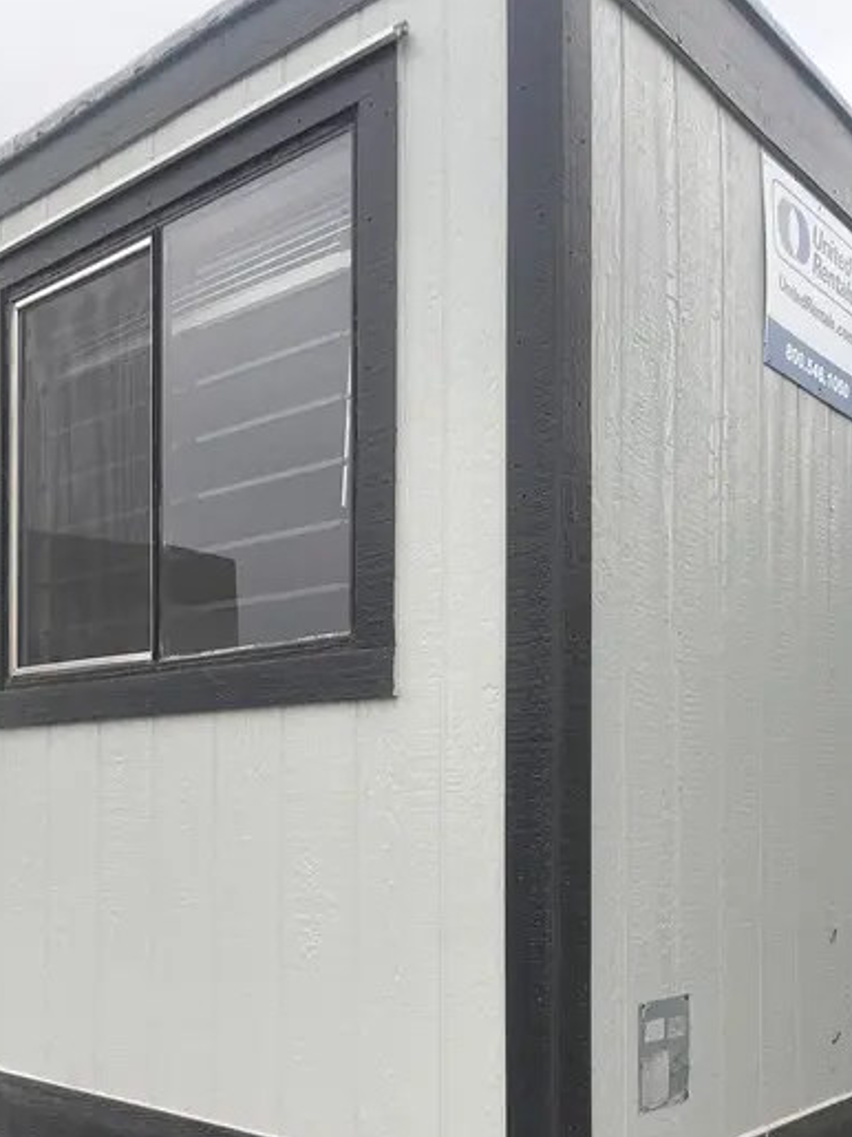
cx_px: 258
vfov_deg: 48.8
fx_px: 1215
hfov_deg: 38.1
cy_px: 803
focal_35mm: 37
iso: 64
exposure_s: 1/121
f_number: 1.6
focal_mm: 5.1
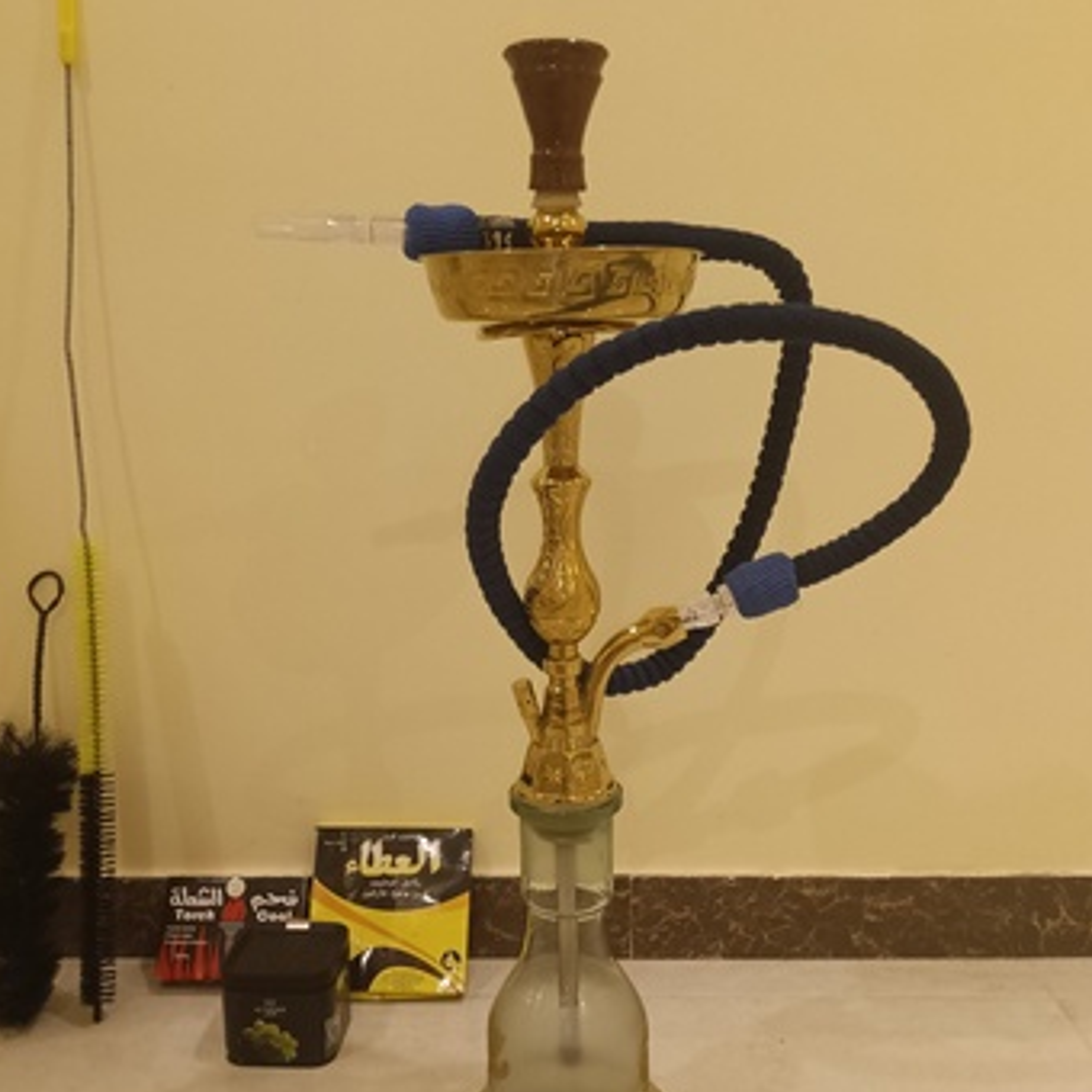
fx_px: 1142
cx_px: 544
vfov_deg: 51.1
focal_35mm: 32
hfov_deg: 51.1
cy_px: 524
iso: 640
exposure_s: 1/33.3
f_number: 1.8
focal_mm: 3.98
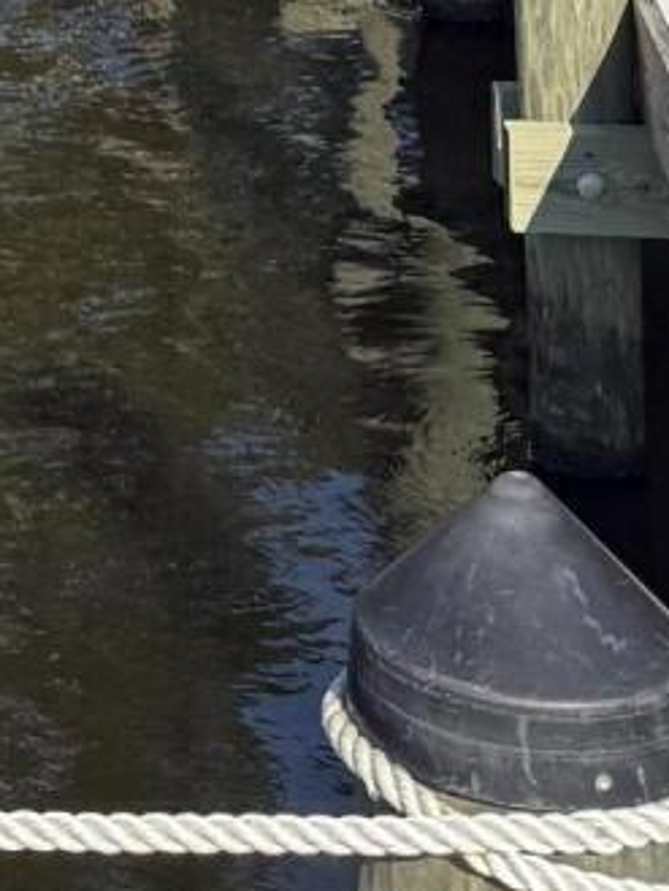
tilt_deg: +6.5
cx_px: -661
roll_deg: -1.3
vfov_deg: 10.9
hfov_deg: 9.5
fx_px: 3760
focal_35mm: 146
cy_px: -1430
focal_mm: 6.76
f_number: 1.78
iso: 80
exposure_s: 1/2525
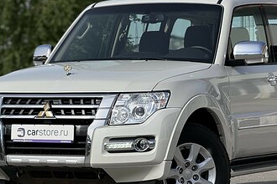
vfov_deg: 6.6
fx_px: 1593
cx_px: 156
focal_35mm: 207
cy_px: 110
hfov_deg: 9.9
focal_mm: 15.66
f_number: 2.8
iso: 80
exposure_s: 1/2083
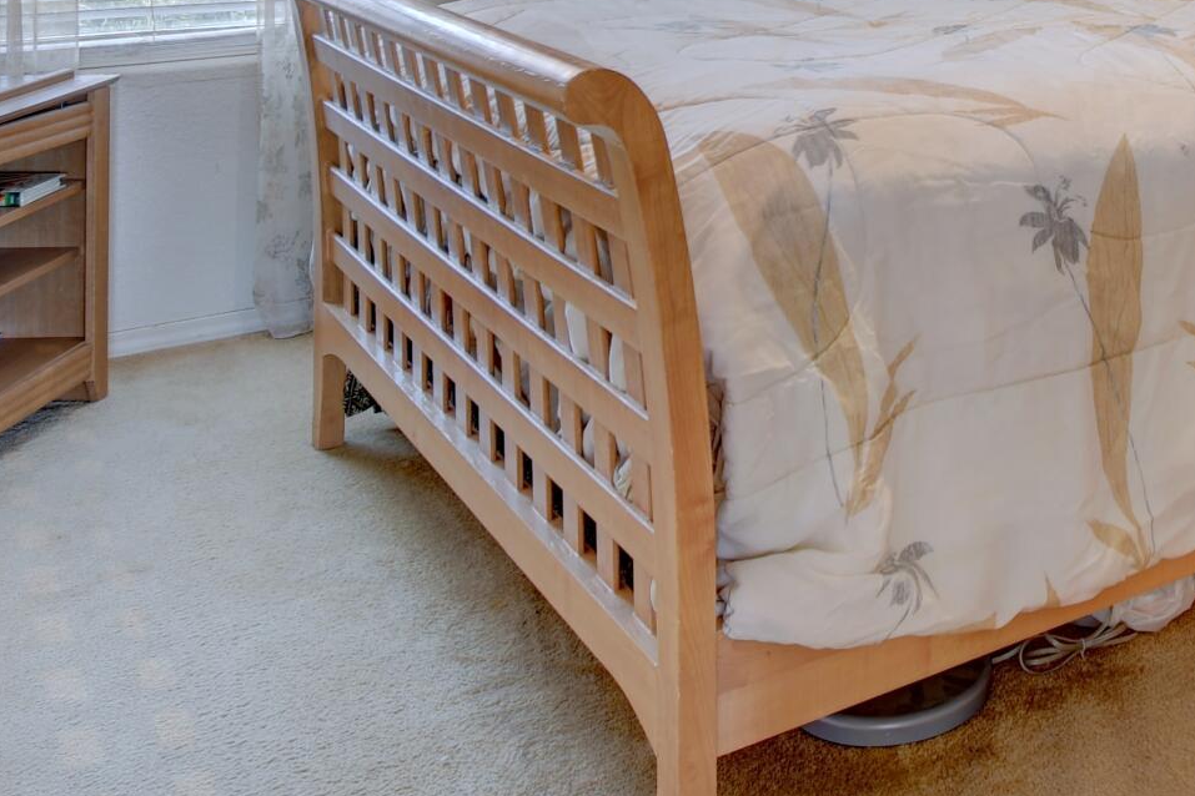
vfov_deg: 25.4
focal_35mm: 47
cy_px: -189
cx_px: 1168
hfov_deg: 37.8
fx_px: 1560
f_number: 4.5
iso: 100
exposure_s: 1/2.5
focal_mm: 10
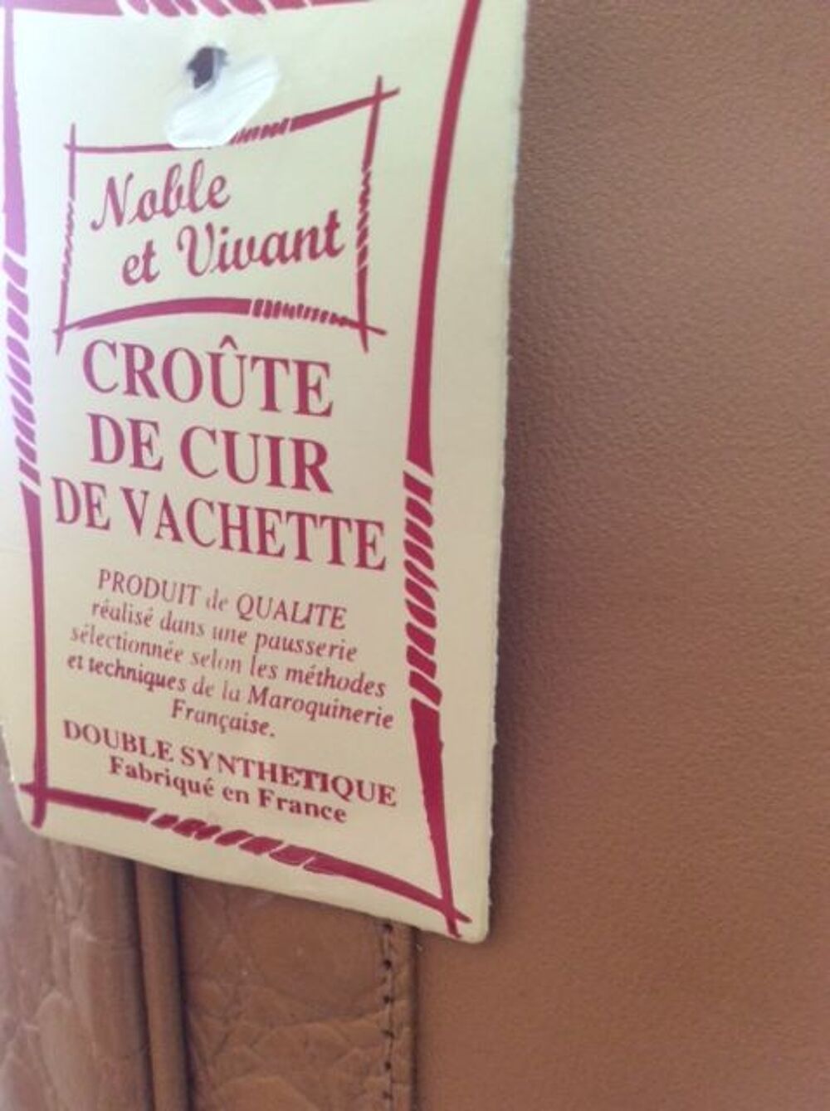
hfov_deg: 44.1
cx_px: 415
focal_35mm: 32
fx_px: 1026
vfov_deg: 56.9
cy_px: 556
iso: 100
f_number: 2.4
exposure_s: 1/25
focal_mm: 3.3
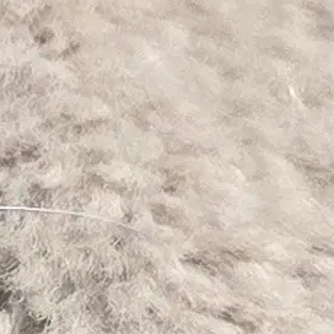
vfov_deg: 11.3
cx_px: -543
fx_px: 1681
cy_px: 167
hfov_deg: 9.7
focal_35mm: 154
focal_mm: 6.3
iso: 250
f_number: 1.7
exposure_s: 1/120
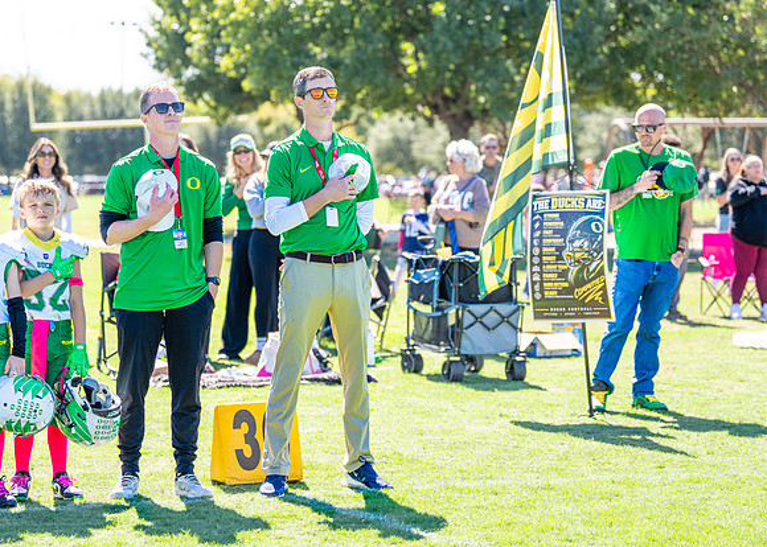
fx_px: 2504
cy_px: 255
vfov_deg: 12.5
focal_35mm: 115
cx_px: 288
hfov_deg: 17.4
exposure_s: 1/1250
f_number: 2.8
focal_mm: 90
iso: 160
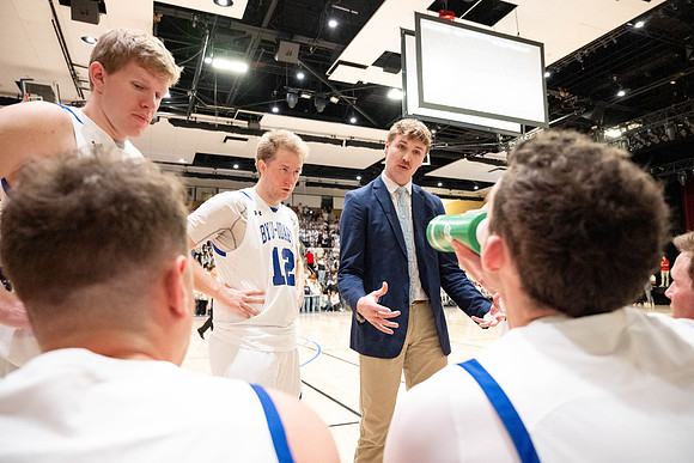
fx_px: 463
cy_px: 232
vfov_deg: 53.2
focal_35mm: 24
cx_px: 347
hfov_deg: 73.7
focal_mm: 24
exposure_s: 1/160
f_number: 4
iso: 8000
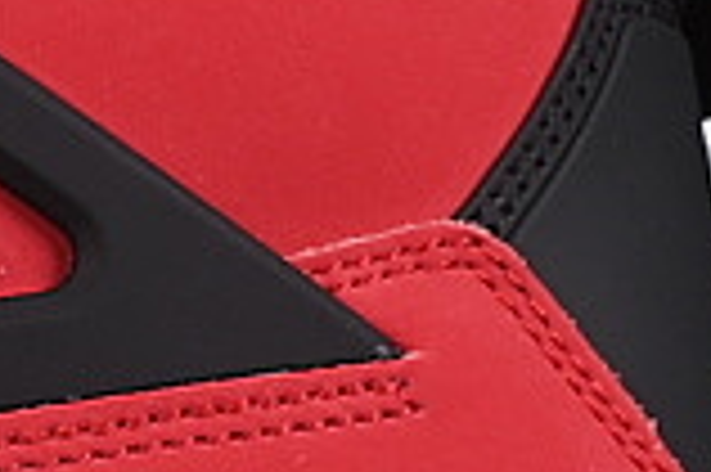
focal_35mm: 513
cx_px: -896
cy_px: 292
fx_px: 10121
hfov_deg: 4.0
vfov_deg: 2.7
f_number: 8
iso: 160
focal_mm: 50
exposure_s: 1/80
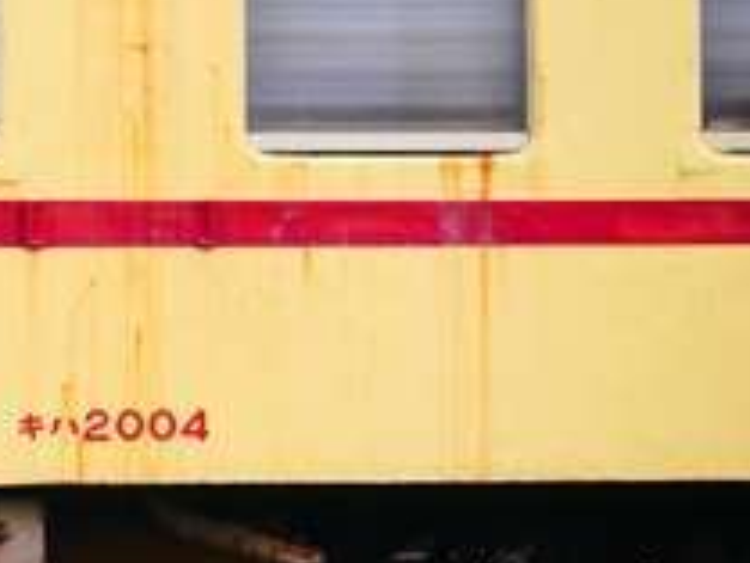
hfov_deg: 9.7
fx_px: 4401
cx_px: 61
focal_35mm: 203
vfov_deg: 7.3
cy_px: 165
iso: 320
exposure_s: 1/500
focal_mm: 53
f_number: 4.3
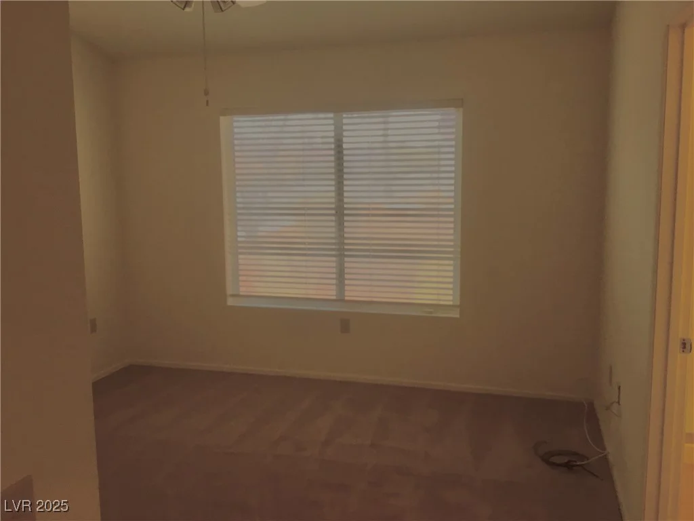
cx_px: 347
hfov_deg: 58.4
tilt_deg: -7.6
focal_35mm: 31
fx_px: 622
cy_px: 260
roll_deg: +0.4
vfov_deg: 45.4
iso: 25
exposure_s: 1/40
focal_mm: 3.3
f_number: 2.4
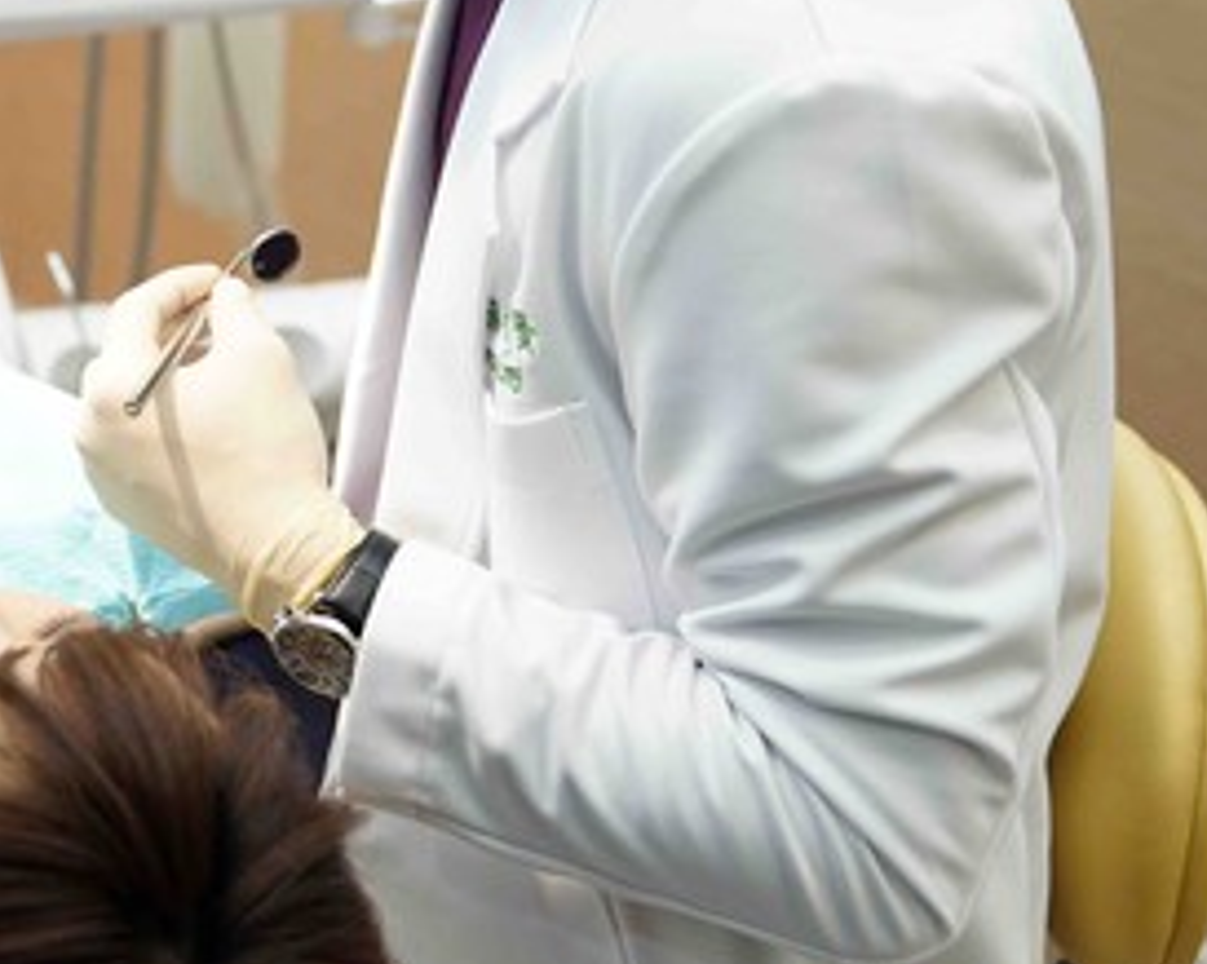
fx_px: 3748
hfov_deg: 17.8
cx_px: -57
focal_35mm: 105
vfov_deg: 14.6
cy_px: 290
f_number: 2.8
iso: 800
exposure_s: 1/160
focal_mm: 47
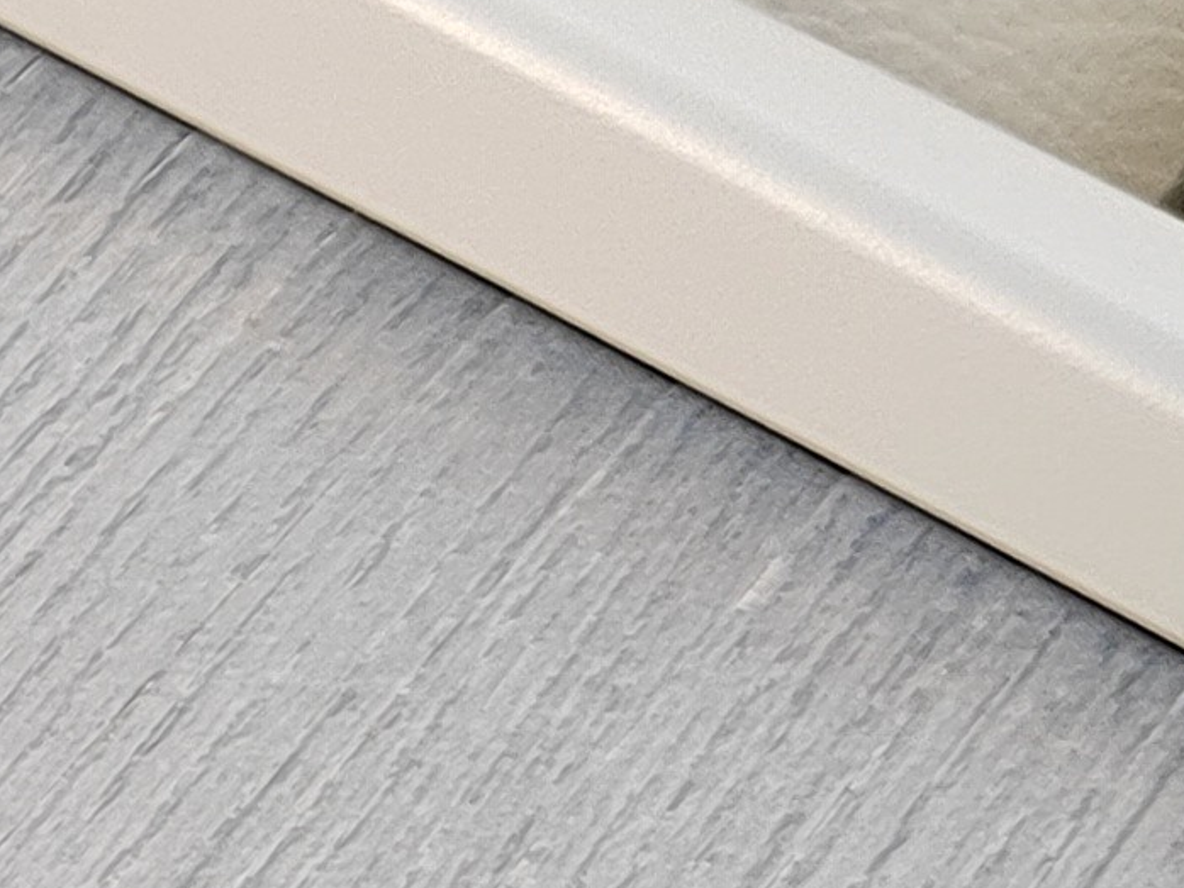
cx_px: -1617
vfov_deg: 9.8
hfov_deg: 11.1
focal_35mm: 151
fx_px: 5167
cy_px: 439
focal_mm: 5.52
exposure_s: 1/100
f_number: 1.9
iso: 609
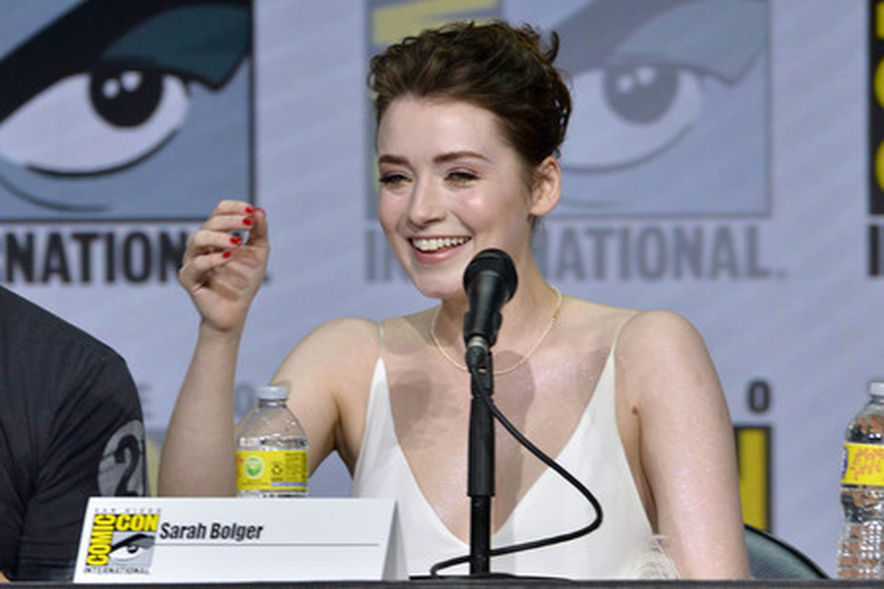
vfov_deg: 3.0
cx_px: 442
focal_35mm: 460
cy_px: 294
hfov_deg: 4.5
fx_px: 11295
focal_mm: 460
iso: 1600
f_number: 6.3
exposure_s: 1/250
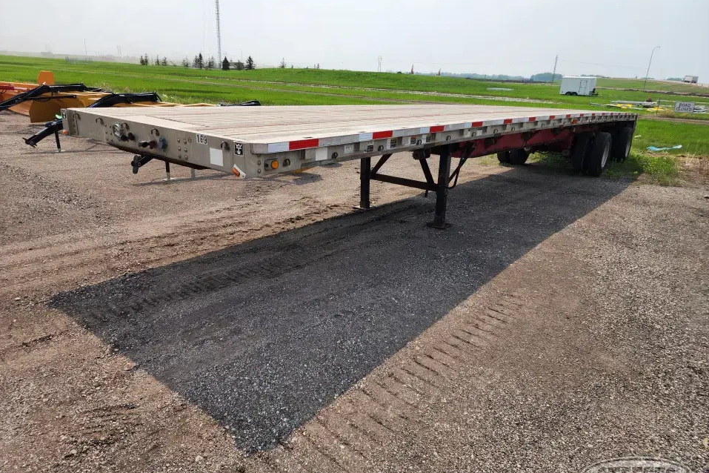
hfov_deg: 73.7
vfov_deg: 53.1
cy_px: 240
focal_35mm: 24
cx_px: 355
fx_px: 473
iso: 12
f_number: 1.8
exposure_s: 1/1347
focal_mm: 6.4
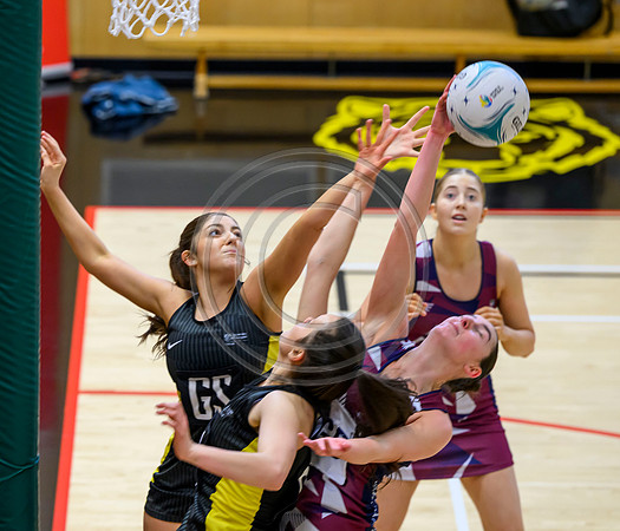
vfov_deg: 8.0
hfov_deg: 9.4
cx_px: 205
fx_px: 3786
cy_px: 315
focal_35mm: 201
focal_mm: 140
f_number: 3.2
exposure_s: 1/640
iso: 2500
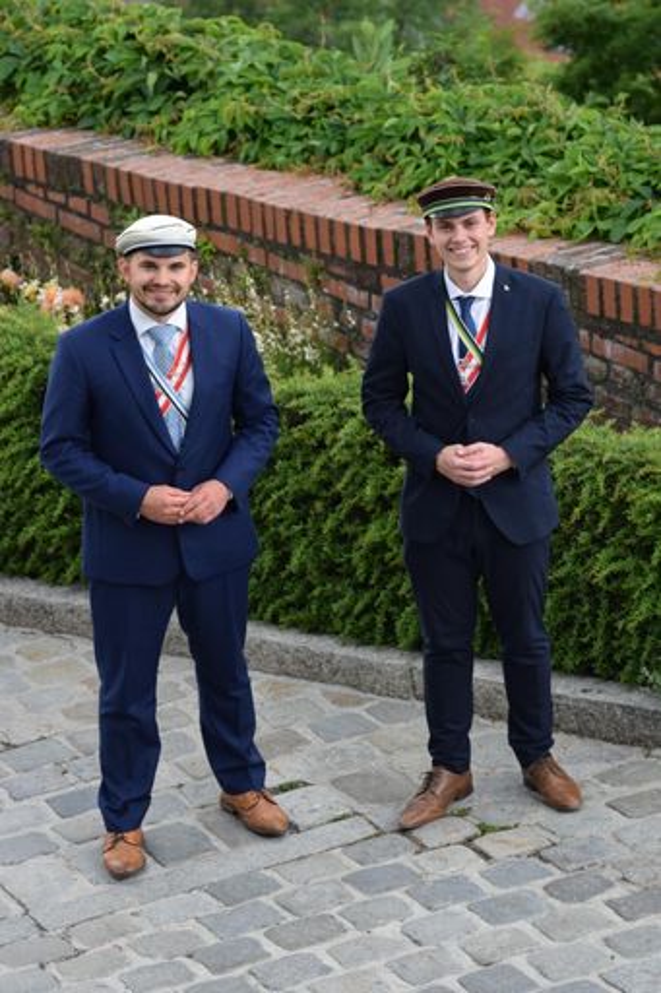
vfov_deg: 13.4
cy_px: 496
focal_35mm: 153
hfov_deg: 9.0
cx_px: 330
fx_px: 4216
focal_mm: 102
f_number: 4.2
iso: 800
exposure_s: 1/250
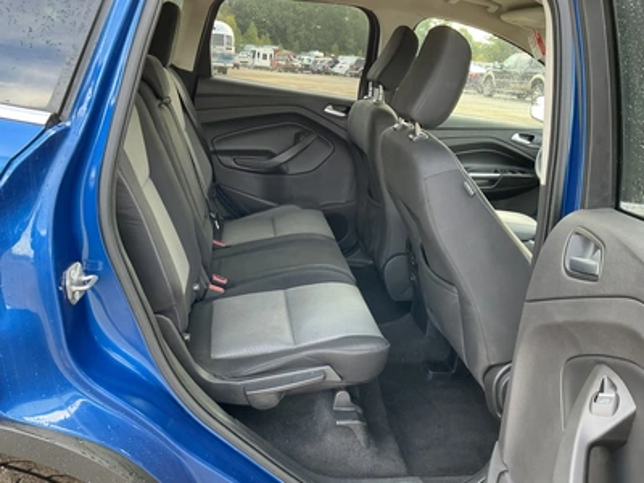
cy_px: 242
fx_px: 521
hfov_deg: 63.4
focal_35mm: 28
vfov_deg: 49.7
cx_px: 322
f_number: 1.8
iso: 64
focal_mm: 3
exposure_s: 1/82
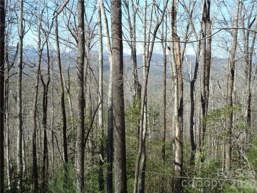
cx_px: 128
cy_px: 96
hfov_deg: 36.8
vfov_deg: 28.0
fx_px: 386
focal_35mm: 52
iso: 80
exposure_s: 1/250
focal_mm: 8.5
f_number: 3.8
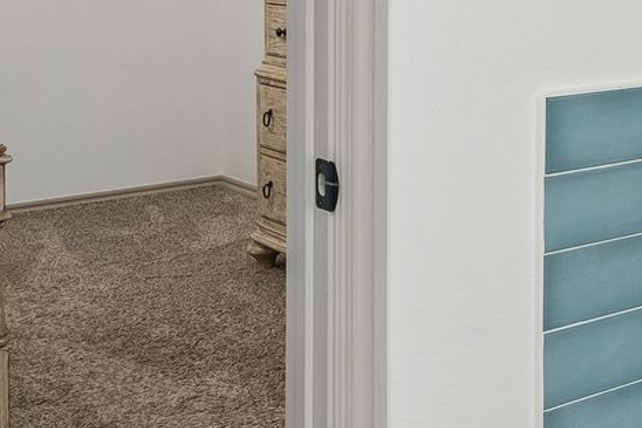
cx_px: 811
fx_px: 1287
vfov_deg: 17.9
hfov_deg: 24.7
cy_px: -97
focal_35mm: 72
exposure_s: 1/20
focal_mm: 11
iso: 200
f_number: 8
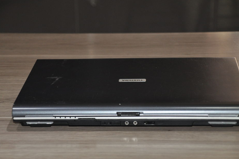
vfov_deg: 12.1
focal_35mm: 113
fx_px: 749
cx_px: 121
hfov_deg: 18.1
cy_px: 85
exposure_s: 1/60
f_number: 5.3
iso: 800
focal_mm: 70
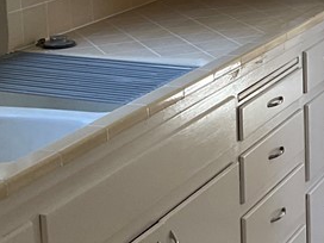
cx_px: 513
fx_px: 1020
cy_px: -5
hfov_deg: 16.2
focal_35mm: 109
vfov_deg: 13.4
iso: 50
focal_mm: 3
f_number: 1.8
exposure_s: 1/60
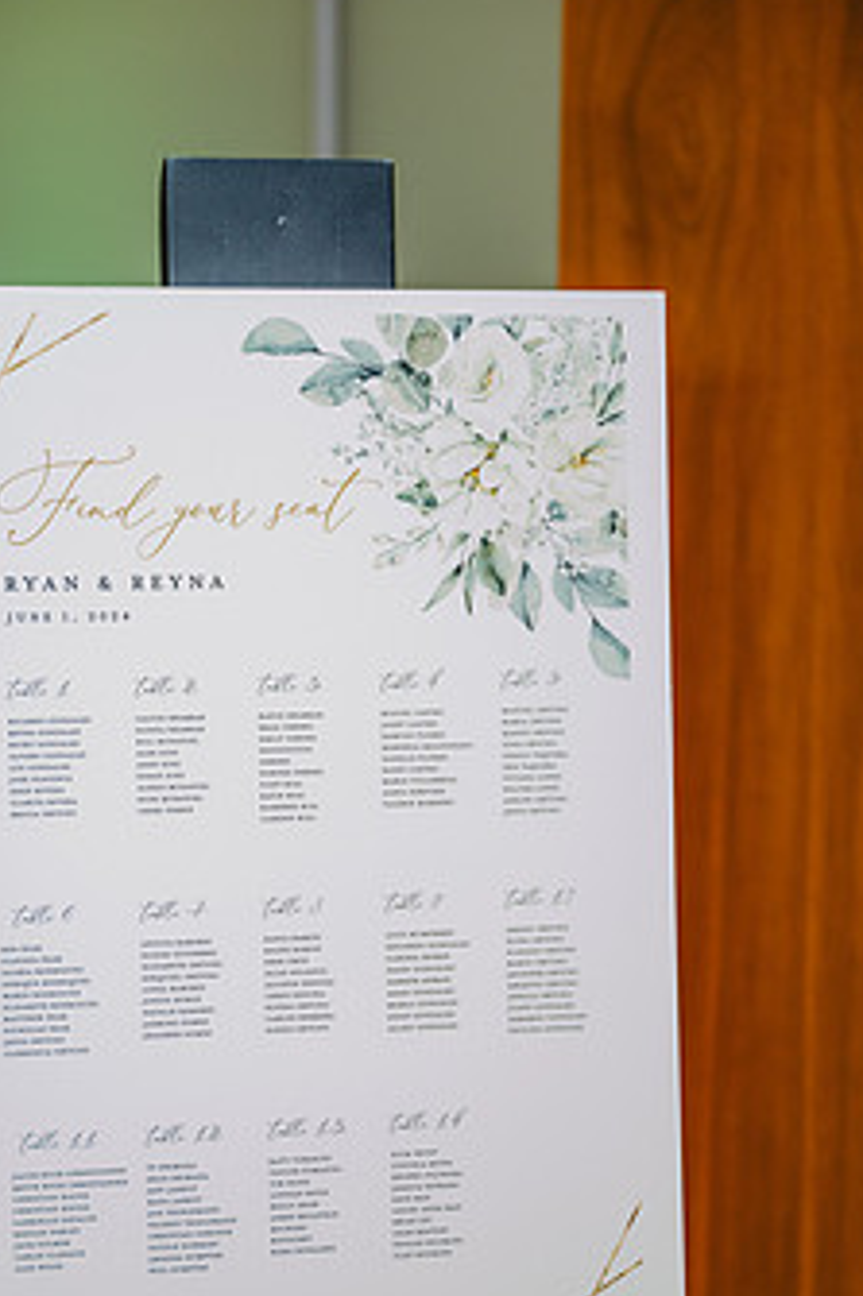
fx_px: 3095
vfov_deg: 23.6
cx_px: 325
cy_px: 843
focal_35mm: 86
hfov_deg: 15.9
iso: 1250
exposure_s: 1/80
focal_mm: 64
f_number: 2.8
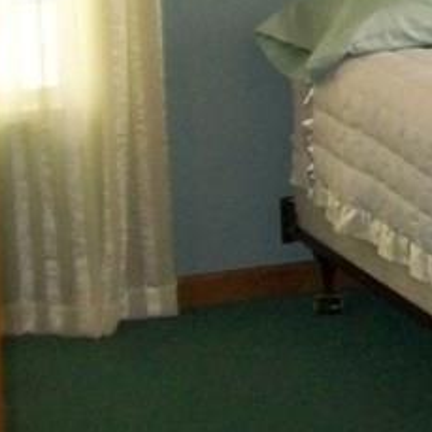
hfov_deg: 10.9
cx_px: 947
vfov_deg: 11.9
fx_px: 2005
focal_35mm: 142
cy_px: -168
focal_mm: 6
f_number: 2.7
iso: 160
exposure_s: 1/60
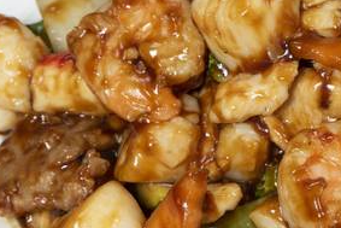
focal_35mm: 182
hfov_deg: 11.2
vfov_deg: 7.6
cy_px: 128
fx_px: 1725
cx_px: 338
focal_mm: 46
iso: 200
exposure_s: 1/125
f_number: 10
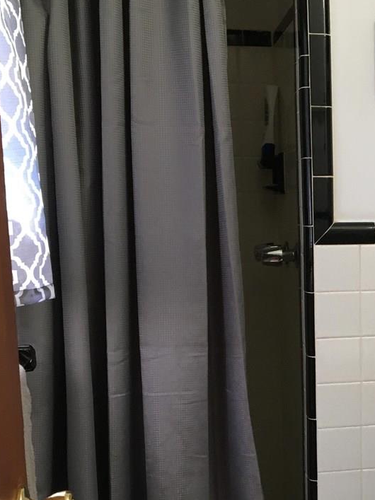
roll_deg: +0.7
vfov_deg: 30.3
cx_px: 374
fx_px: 910
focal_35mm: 63
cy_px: 370
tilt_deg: -8.1
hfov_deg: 22.4
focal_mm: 4.15
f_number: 2.2
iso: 100
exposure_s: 1/30
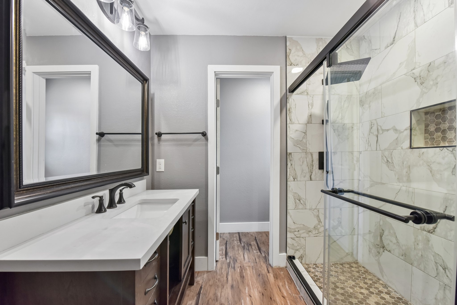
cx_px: 228
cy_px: 152
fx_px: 178
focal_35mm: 14
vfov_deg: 81.2
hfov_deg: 104.3
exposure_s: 1/15
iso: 720
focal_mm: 14
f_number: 8
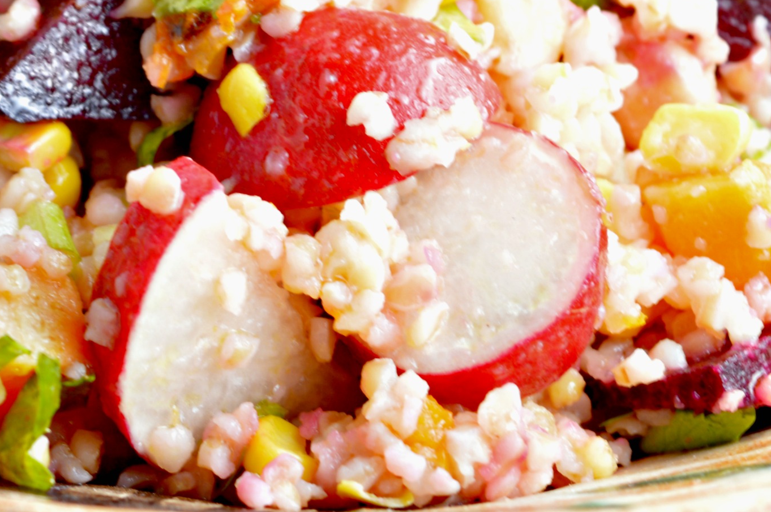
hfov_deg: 11.2
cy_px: 1
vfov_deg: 7.5
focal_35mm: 183
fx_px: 3917
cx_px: 79
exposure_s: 1/20
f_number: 5.6
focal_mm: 55
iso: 100
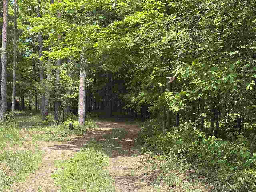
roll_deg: -0.1
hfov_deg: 36.8
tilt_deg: +0.0
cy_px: 96
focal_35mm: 52
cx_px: 128
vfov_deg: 28.0
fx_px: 385
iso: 40
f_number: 1.6
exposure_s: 1/709
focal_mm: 5.96
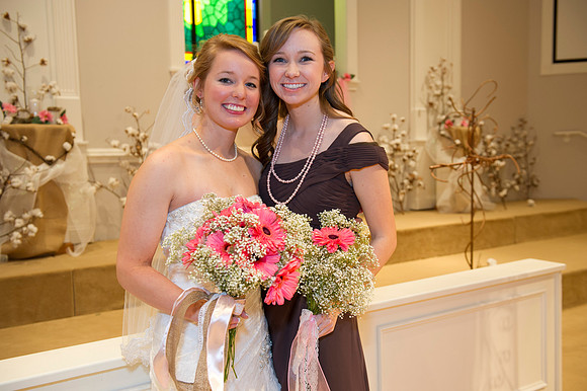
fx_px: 587
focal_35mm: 36
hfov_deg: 53.2
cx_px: 294
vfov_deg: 36.8
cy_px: 196
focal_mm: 36
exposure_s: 1/80
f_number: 4
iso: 1250
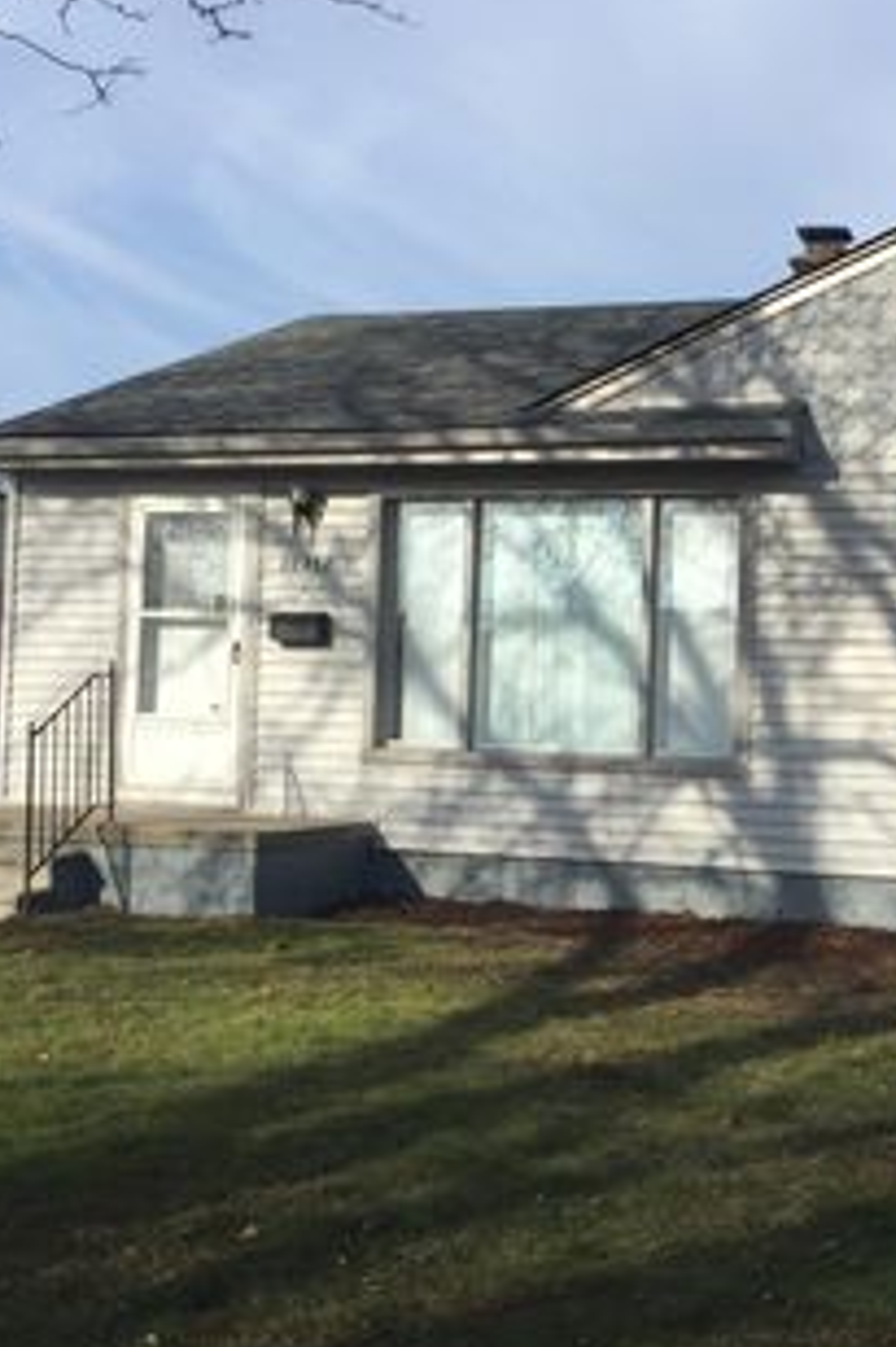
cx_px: 721
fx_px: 1831
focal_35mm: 49
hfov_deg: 26.9
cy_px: 719
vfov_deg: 40.3
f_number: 2.2
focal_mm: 4.15
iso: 32
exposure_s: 1/1647
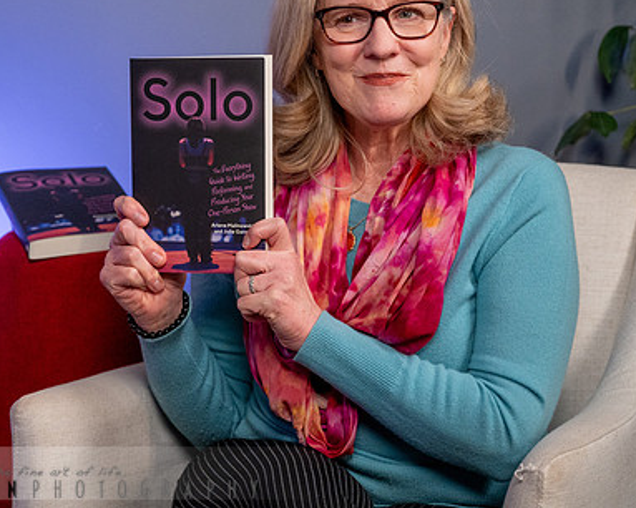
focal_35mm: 95
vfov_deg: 16.2
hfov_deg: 20.2
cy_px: 184
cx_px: 287
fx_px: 1787
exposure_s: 1/100
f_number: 4
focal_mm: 63
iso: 2500
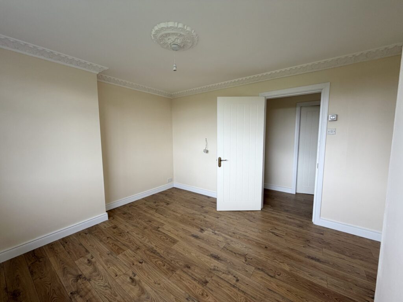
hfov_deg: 102.1
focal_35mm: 14
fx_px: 163
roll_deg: +0.3
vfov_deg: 85.7
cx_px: 202
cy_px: 151
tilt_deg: -5.9
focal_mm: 2.22
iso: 80
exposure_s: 1/121
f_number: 2.2
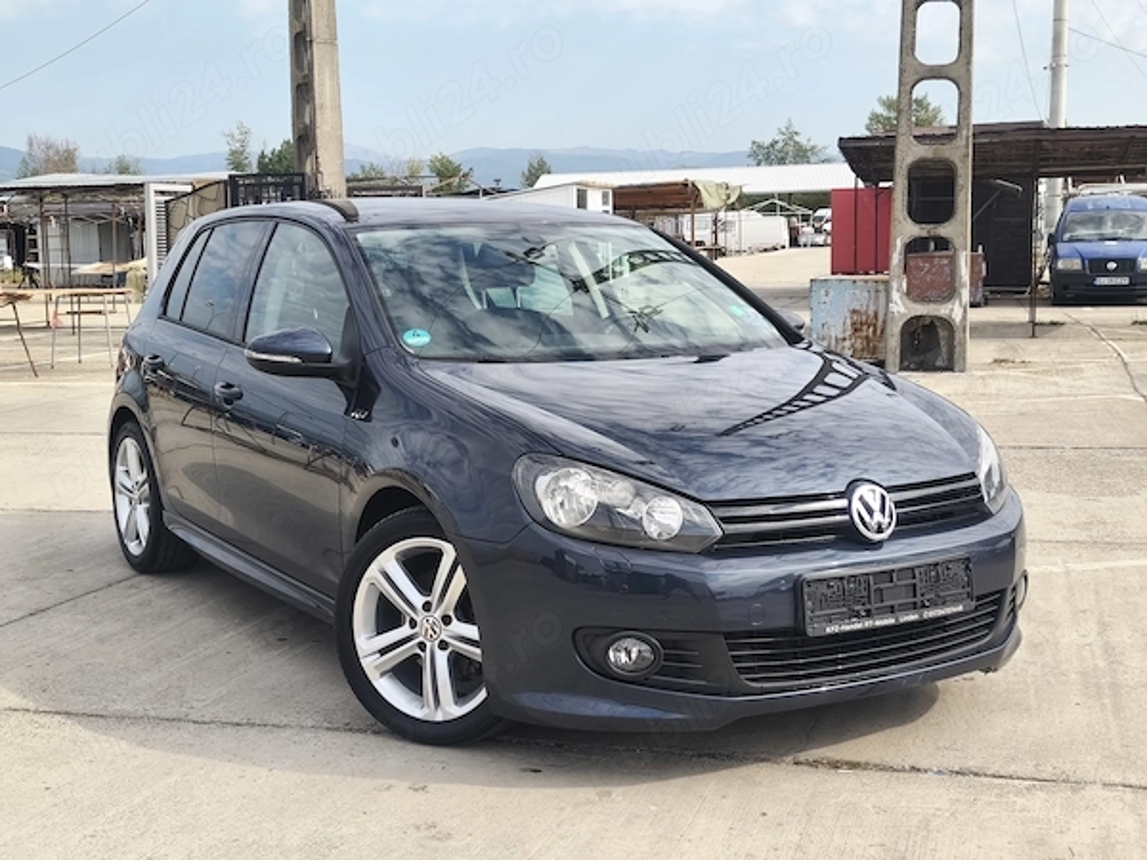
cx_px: 574
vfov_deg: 31.5
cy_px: 430
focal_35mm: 46
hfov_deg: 41.2
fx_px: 1524
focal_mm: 6.18
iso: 50
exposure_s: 1/469
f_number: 1.65
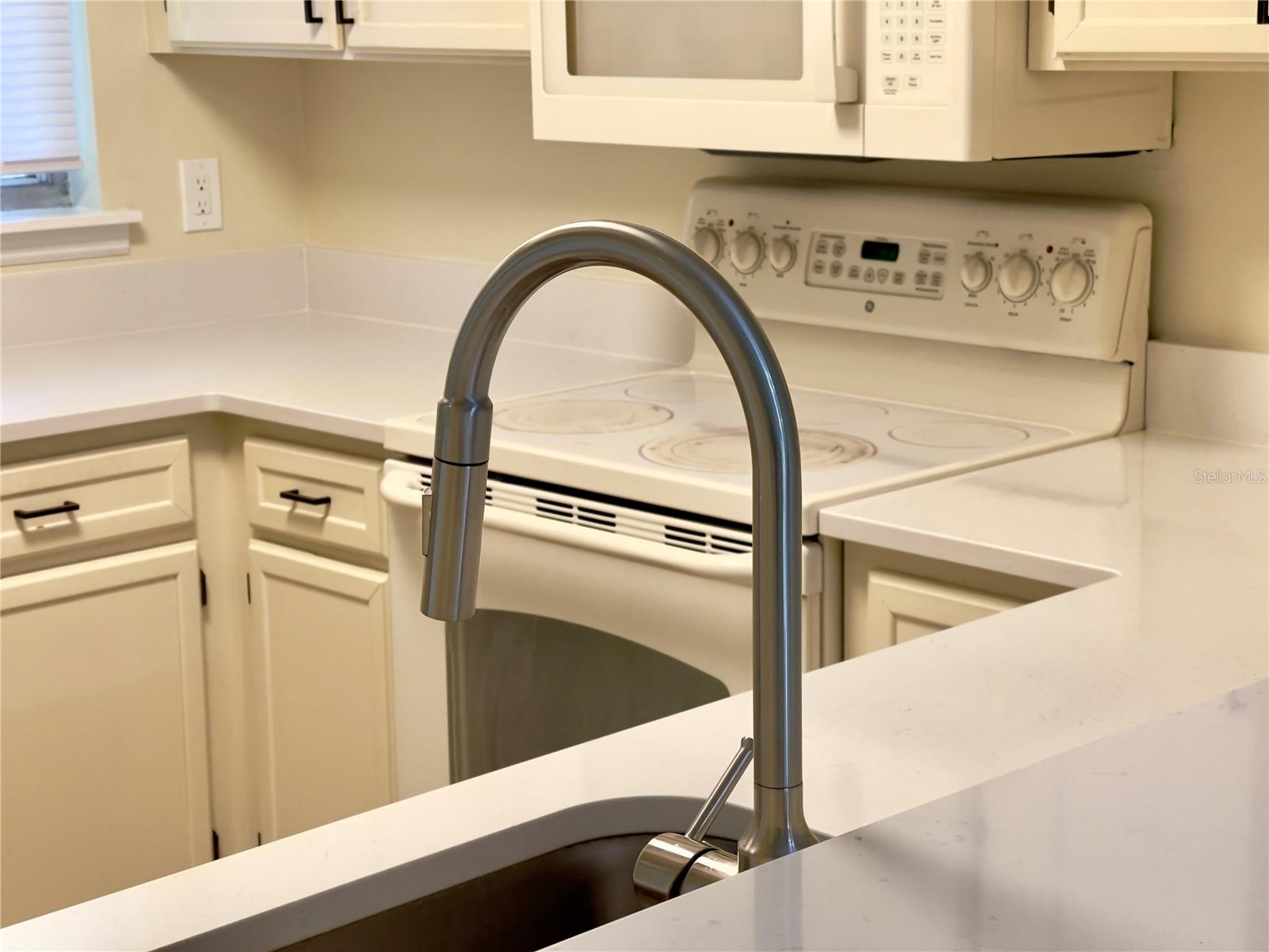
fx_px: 2346
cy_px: 476
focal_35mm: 64
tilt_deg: -11.8
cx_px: 634
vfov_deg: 22.9
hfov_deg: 30.3
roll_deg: +0.5
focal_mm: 7.5
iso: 100
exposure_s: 1/60
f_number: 2.2
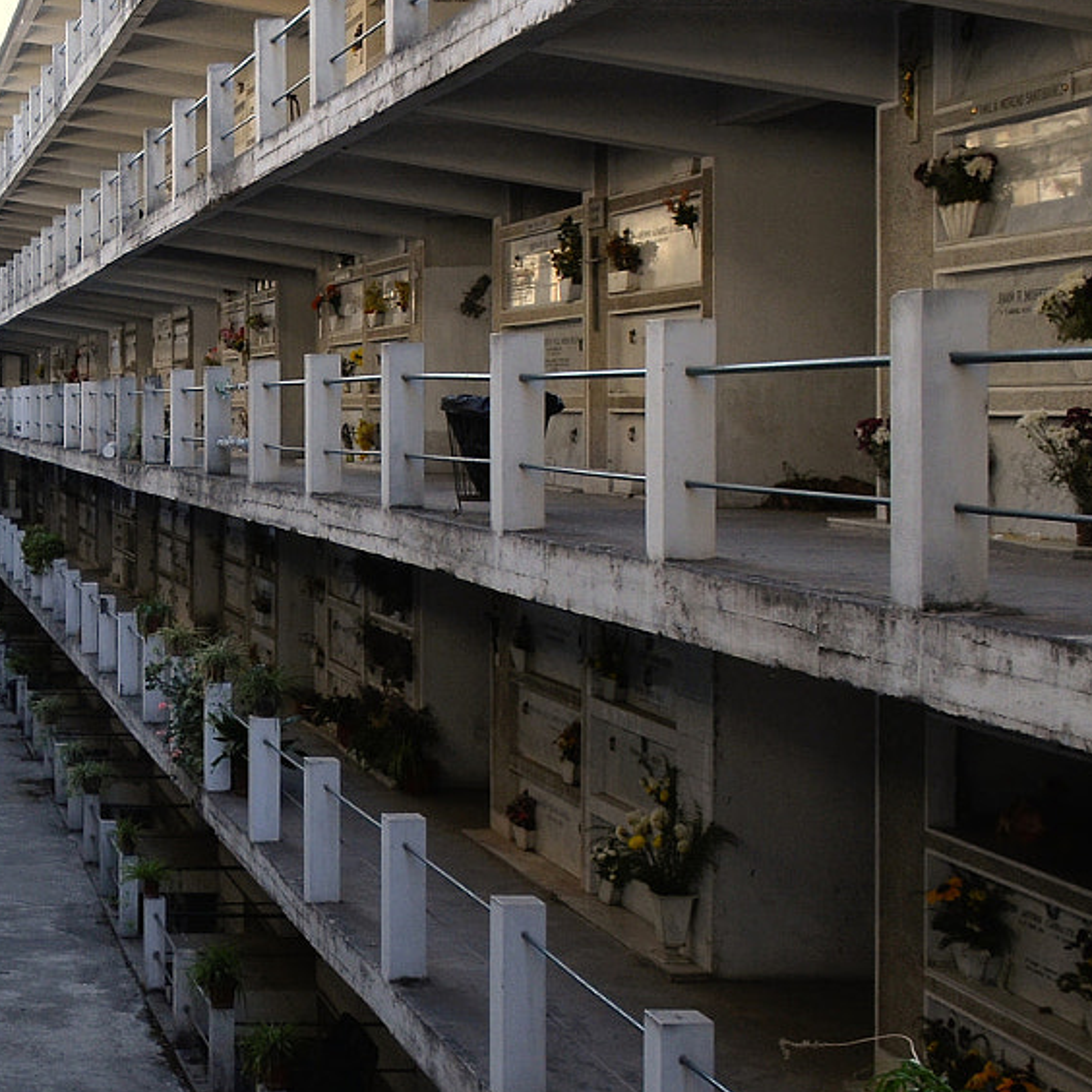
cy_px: 377
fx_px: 2320
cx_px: -151
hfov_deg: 24.5
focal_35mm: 65
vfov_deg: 26.4
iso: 400
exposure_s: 1/100
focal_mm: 18
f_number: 10
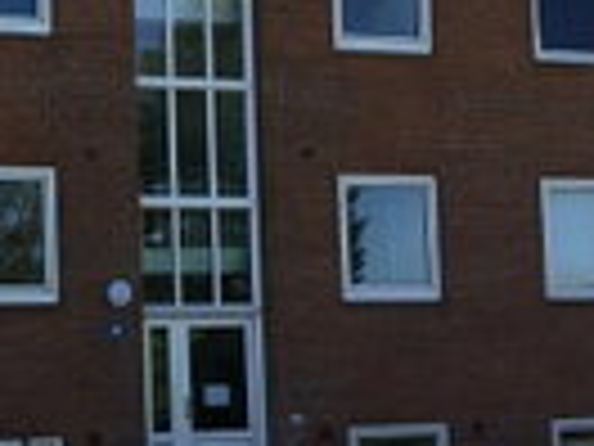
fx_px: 1613
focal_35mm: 94
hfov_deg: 19.7
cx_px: -108
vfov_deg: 15.7
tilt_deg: +1.9
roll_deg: -0.9
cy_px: 261
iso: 25
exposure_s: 1/657
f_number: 2.4
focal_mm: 3.3
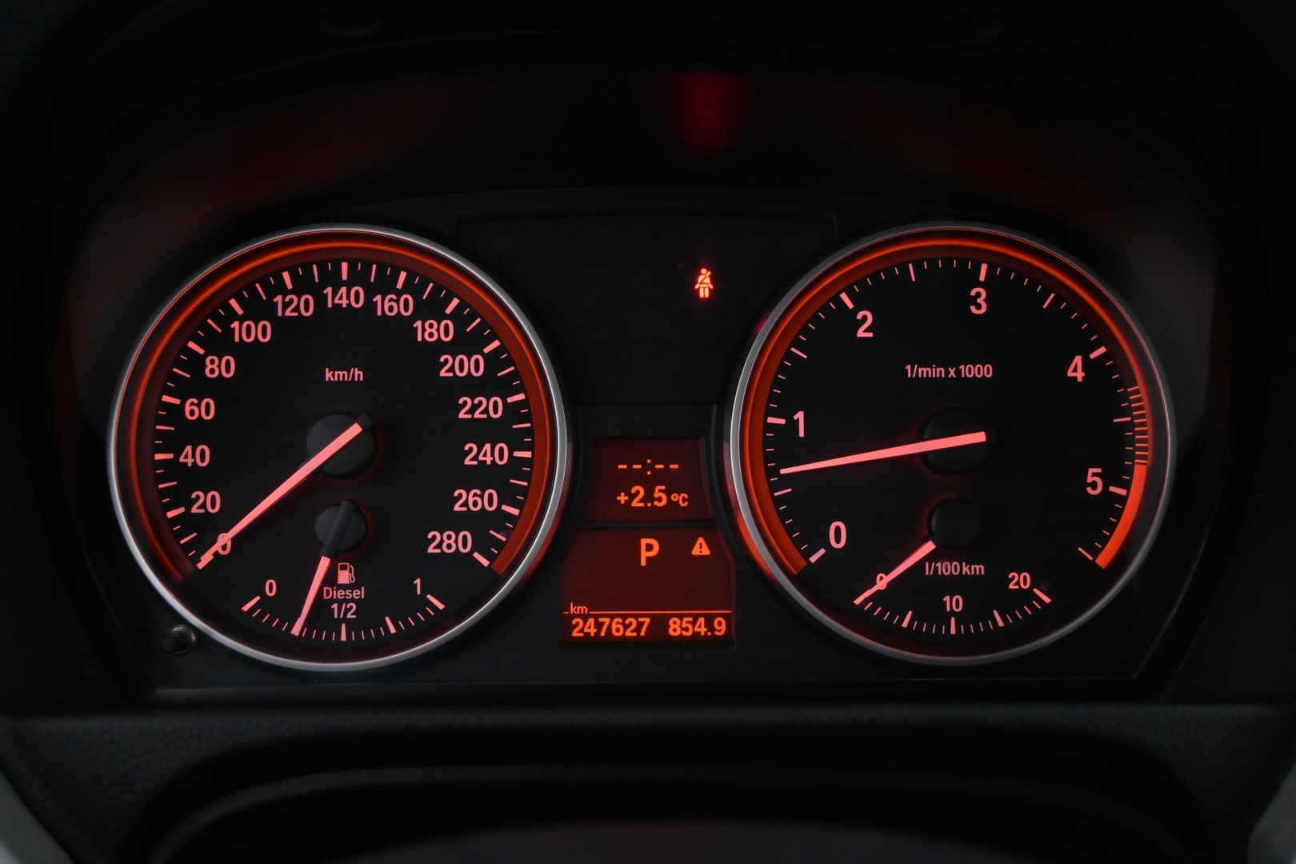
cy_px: 432
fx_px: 1431
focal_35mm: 40
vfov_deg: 33.6
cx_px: 648
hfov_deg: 48.7
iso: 2500
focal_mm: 26.5
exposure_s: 1/60
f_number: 4.5
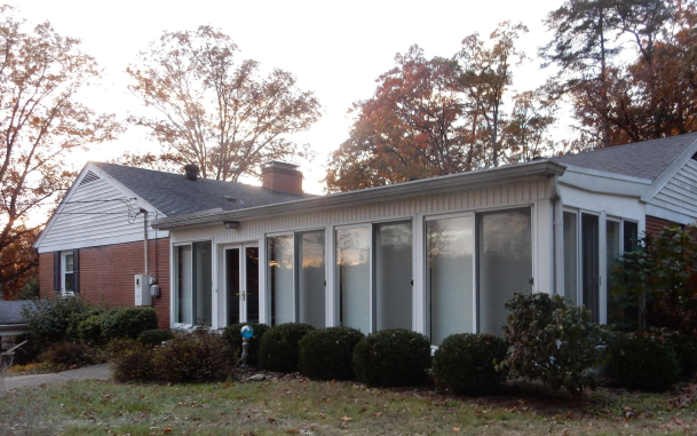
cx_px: 370
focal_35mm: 29
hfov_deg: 64.6
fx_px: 551
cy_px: 284
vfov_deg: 42.7
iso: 220
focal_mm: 4.5
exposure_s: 1/30
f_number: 3.7
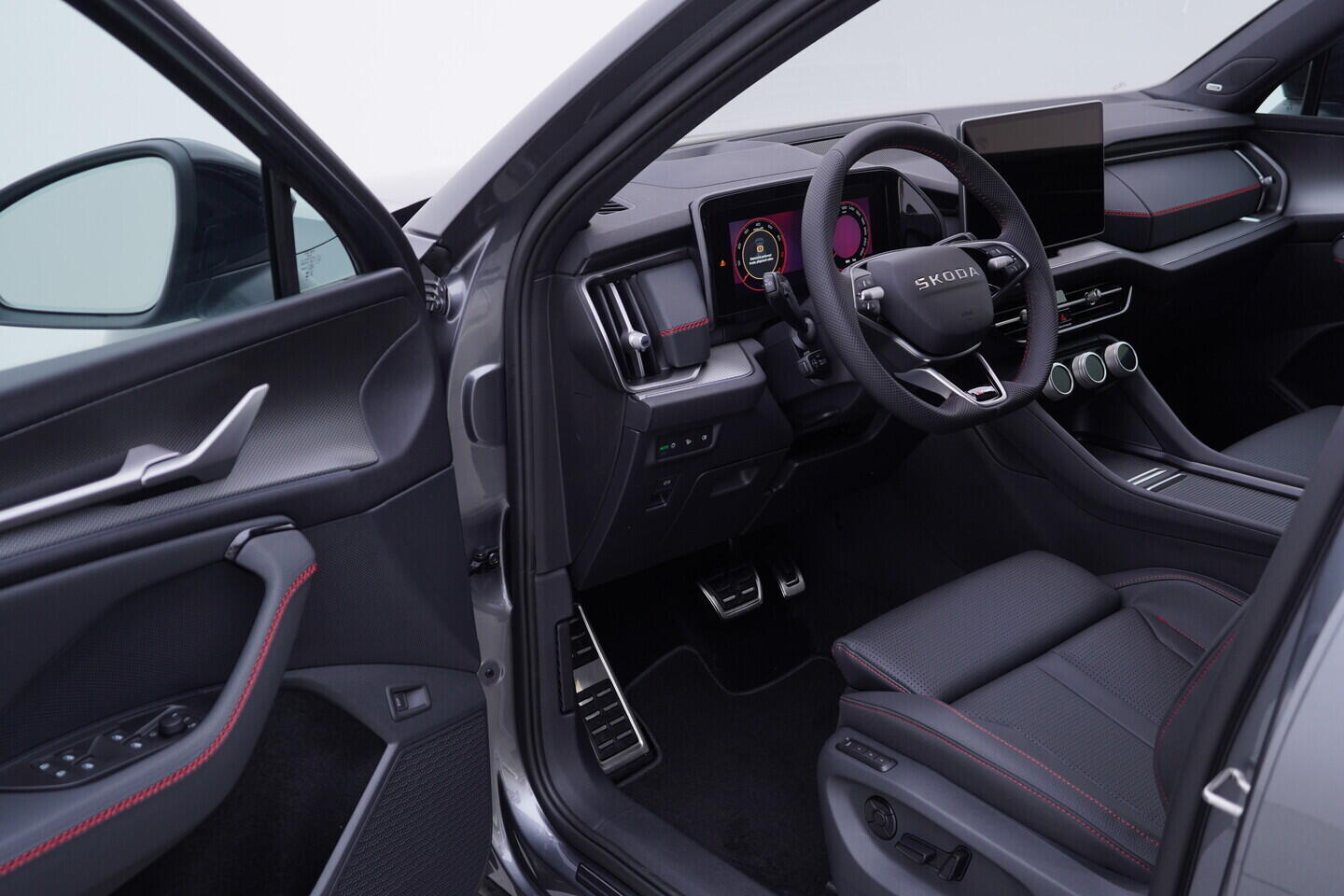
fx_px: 1344
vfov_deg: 36.9
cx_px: 672
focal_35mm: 36
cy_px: 448
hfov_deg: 53.1
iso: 125
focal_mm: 24
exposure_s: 1/60
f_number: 3.5
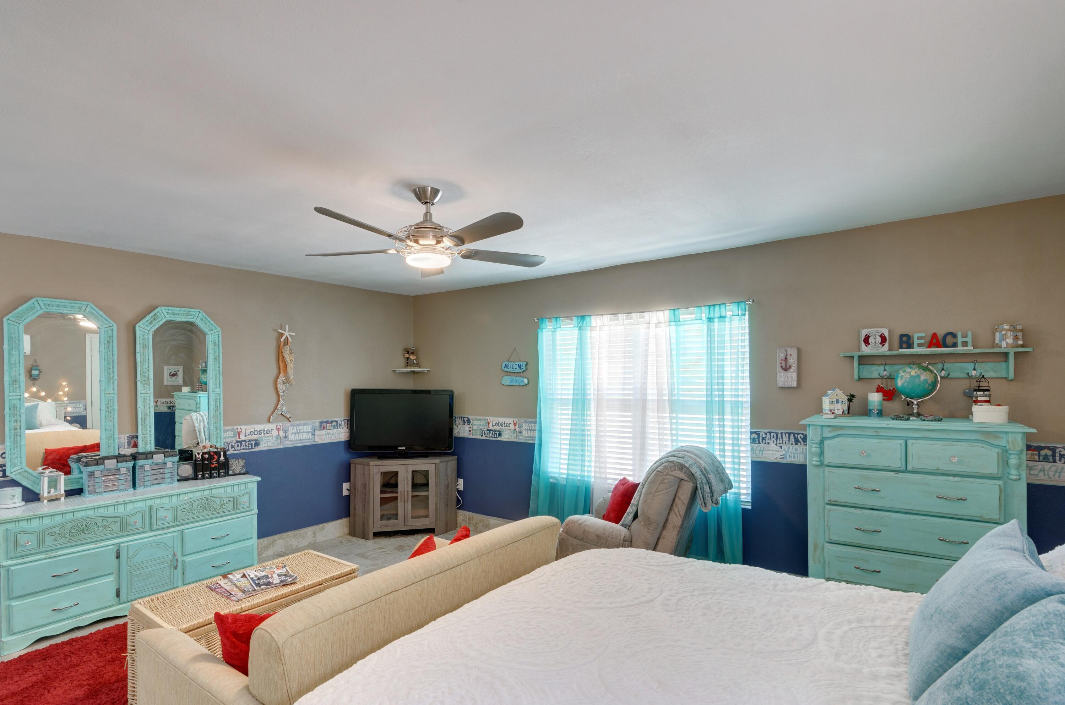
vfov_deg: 71.8
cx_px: 532
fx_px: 487
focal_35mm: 16
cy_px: 352
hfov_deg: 95.1
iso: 100
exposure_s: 1/4
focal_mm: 11
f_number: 9
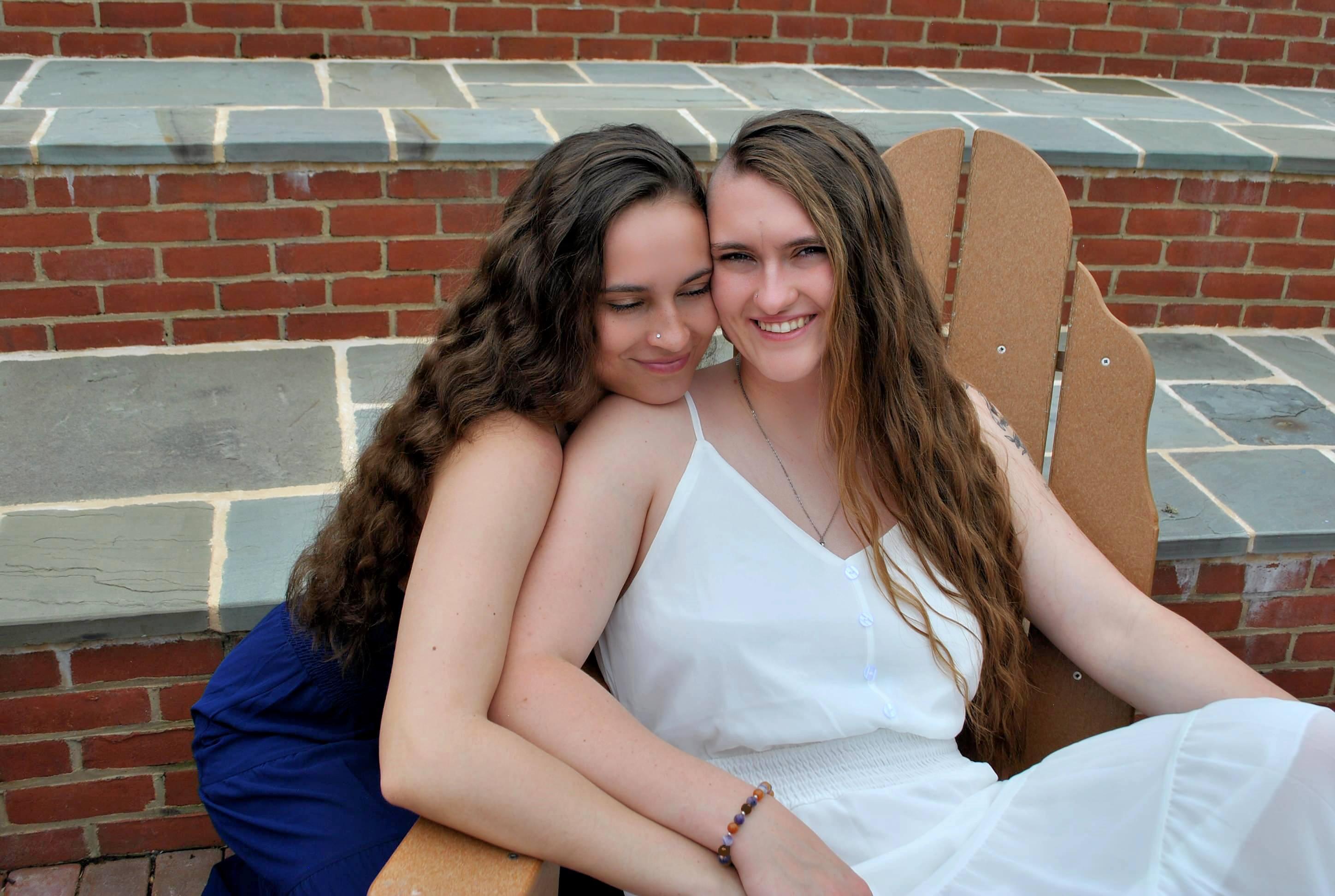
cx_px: 668
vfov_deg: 37.0
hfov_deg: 53.0
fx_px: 1338
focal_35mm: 36
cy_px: 448
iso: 100
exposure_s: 1/250
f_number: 8
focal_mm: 24
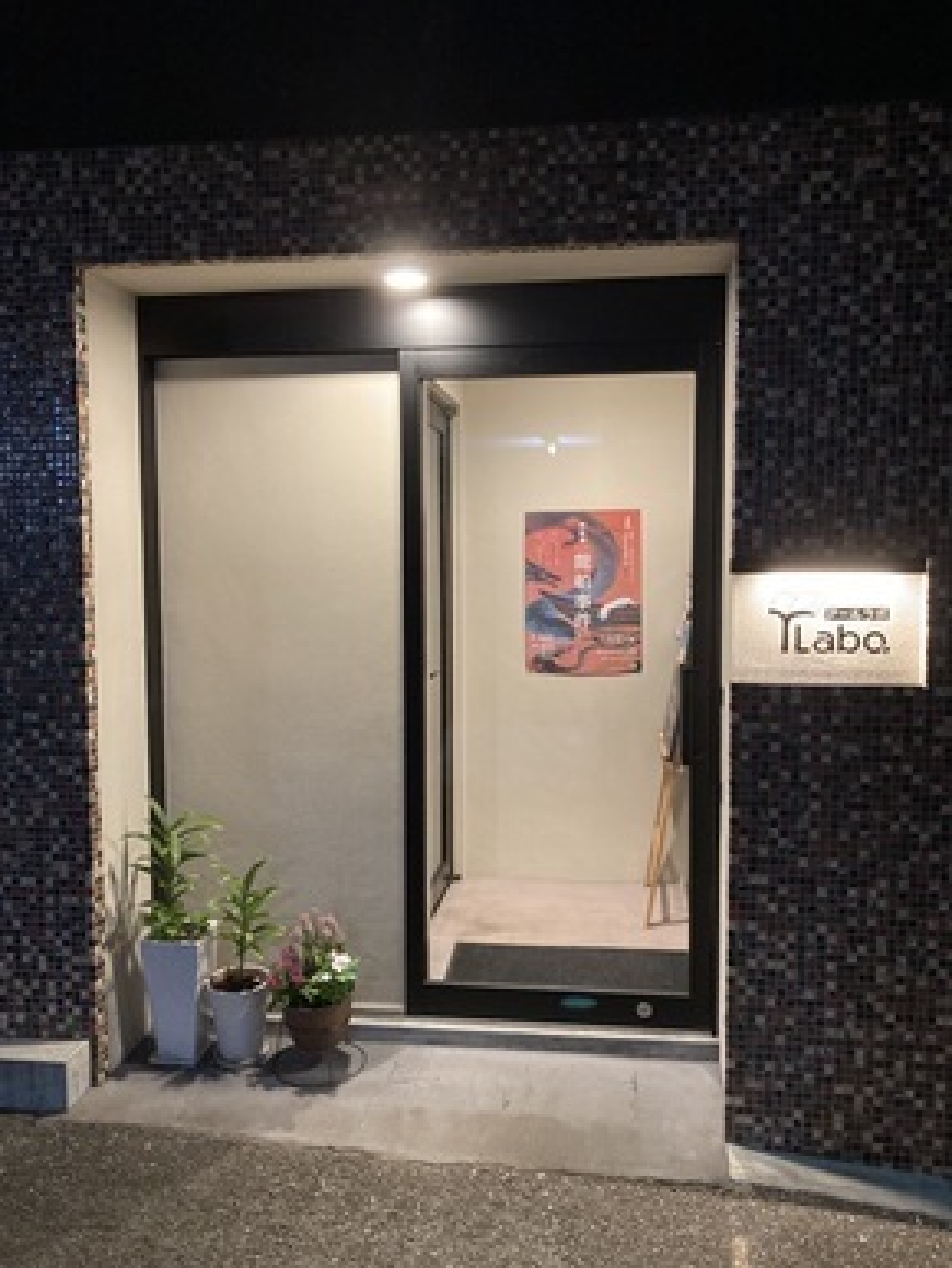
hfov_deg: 48.3
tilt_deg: -3.6
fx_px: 1062
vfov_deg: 61.6
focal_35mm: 29
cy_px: 650
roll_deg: +0.8
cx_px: 486
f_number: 1.8
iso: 400
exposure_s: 1/30
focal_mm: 3.99
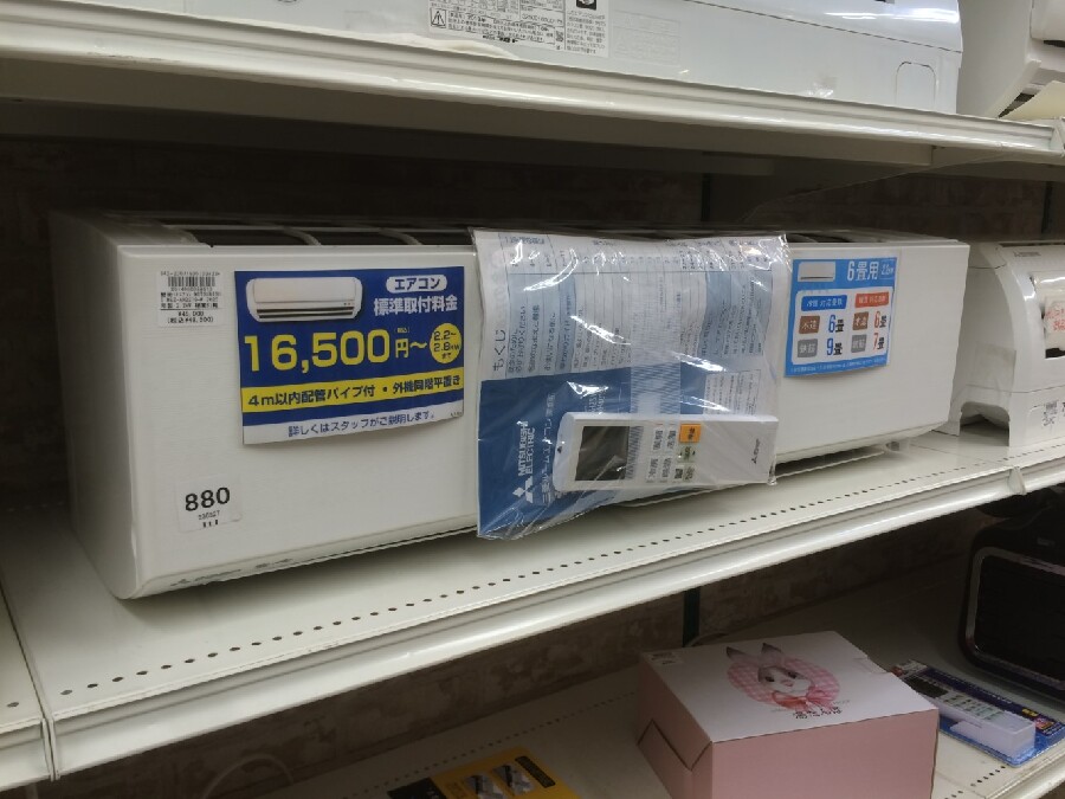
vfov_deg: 48.2
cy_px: 400
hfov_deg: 61.7
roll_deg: -1.3
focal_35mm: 29
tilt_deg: -12.0
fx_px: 892
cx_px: 532
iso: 32
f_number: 2.2
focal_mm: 4.15
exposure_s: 1/30
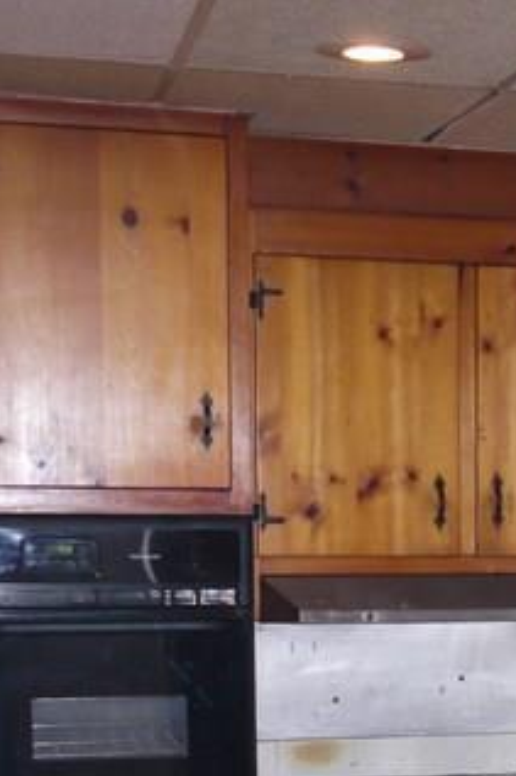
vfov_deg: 21.0
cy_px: 778
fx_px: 2023
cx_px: 702
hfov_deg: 13.9
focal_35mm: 94
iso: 640
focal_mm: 14
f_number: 3.5
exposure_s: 1/125
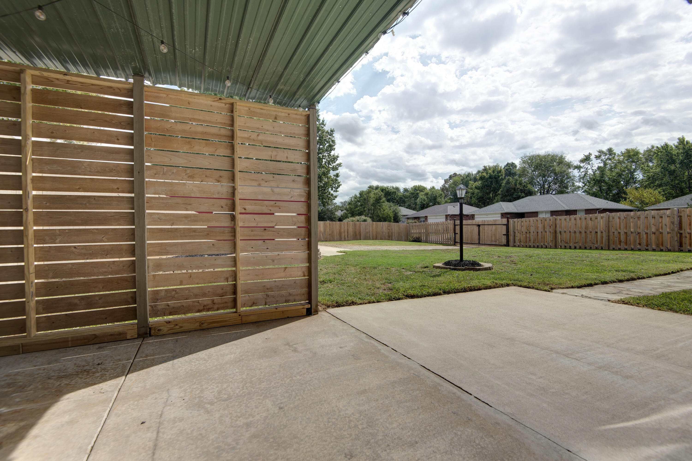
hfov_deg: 96.7
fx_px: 308
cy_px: 230
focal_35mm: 16
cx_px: 346
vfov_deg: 73.8
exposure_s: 1/350
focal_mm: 16
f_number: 6.7
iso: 100
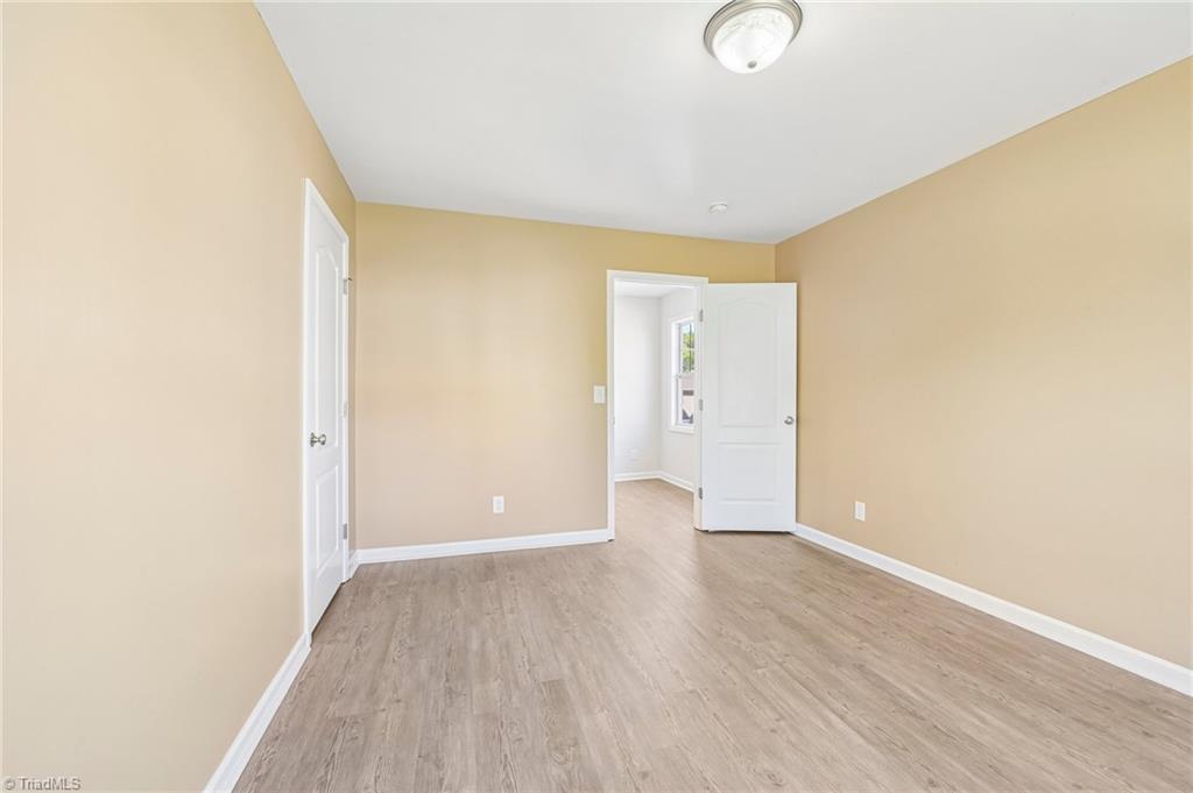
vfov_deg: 81.1
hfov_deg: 104.3
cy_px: 396
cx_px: 596
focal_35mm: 14
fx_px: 464
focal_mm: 14
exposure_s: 1/8
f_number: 9
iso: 200
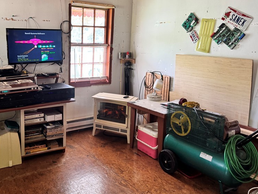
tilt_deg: -7.0
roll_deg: -0.4
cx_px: 87
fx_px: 246
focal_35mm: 33
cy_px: 77
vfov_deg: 42.7
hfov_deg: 54.3
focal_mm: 6.76
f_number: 1.78
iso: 200
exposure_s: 1/60
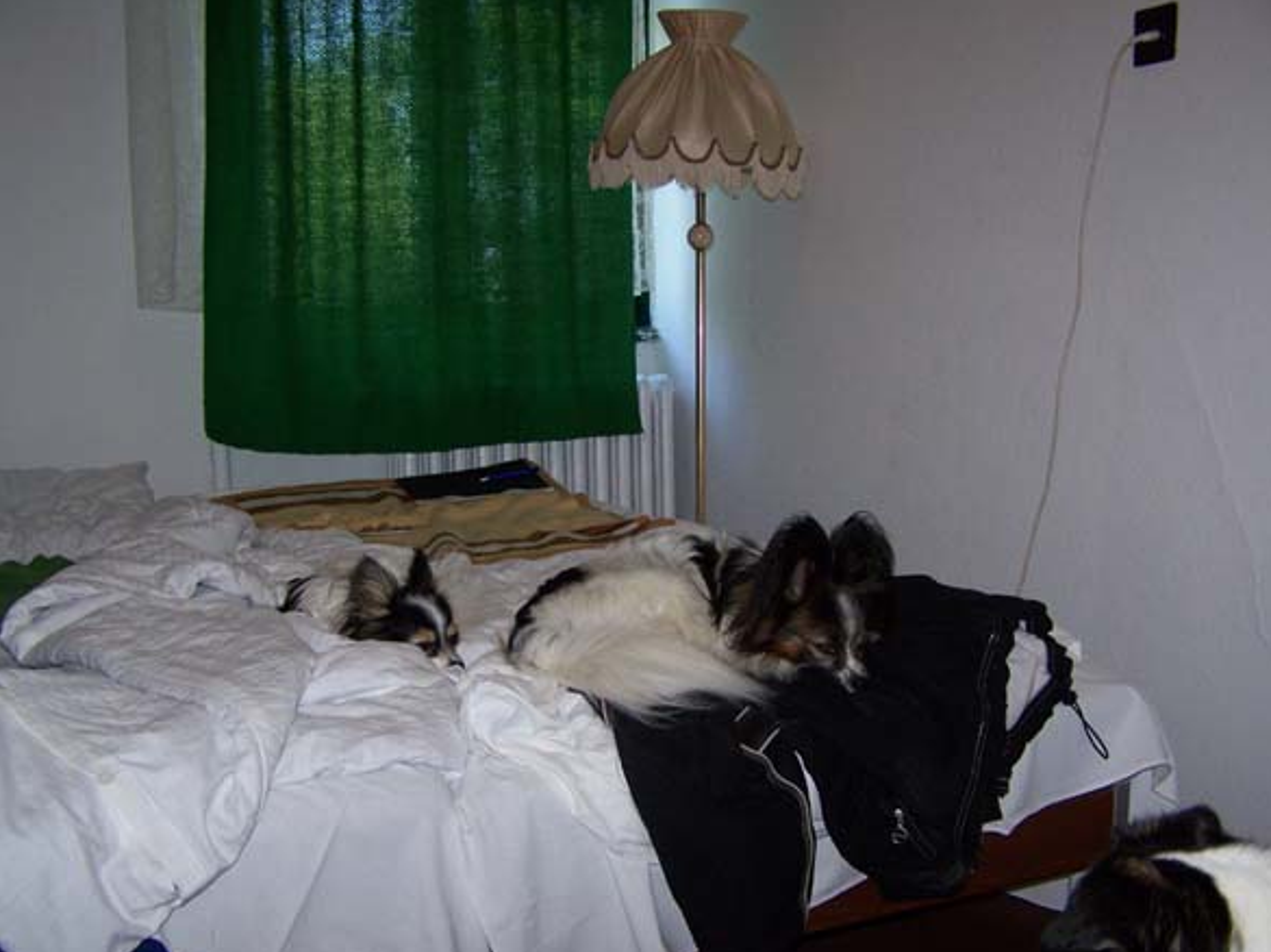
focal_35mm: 39
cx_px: 650
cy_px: 480
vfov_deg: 36.8
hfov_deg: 47.9
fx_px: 1431
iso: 160
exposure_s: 1/60
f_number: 2.8
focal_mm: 6.3
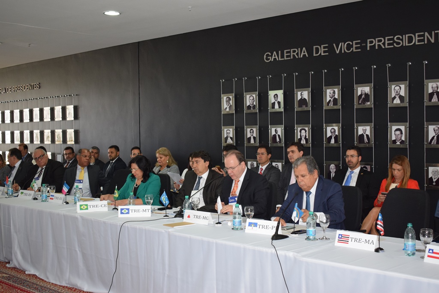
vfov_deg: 30.9
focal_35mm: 44
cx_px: 220
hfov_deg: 45.0
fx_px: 530
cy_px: 146
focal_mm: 29
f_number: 4.2
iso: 1400
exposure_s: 1/60
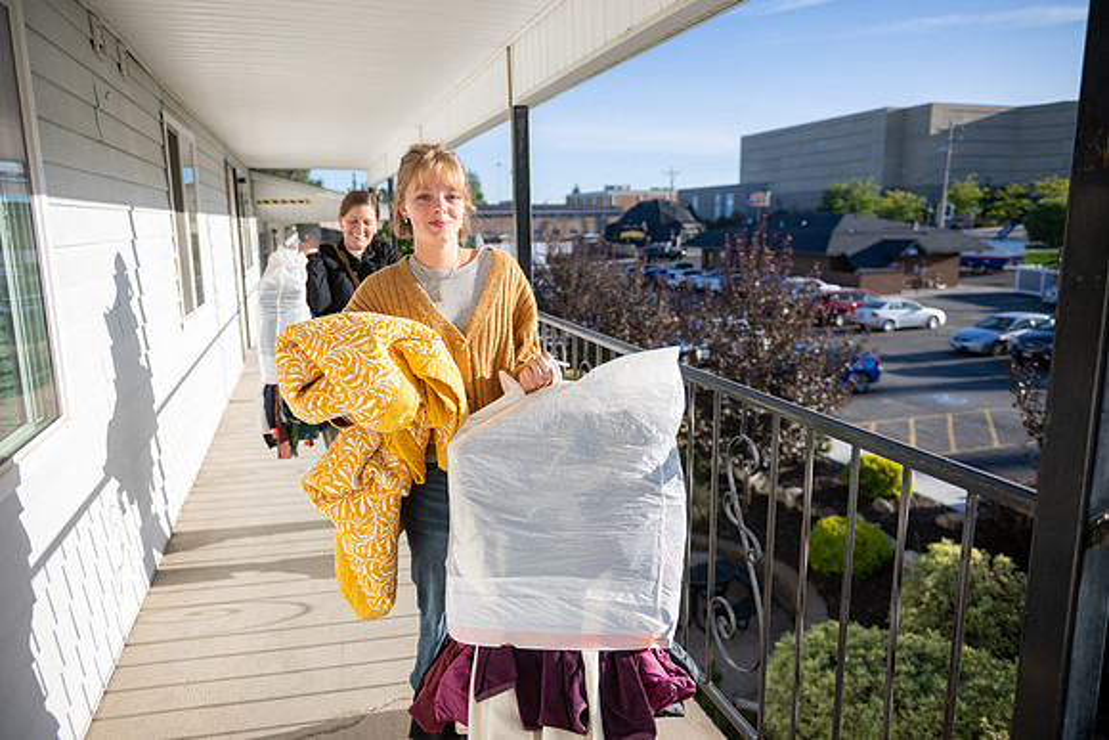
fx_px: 739
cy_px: 370
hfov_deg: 73.7
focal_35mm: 24
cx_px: 554
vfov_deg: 53.2
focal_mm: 24
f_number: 2.8
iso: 200
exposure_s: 1/4000
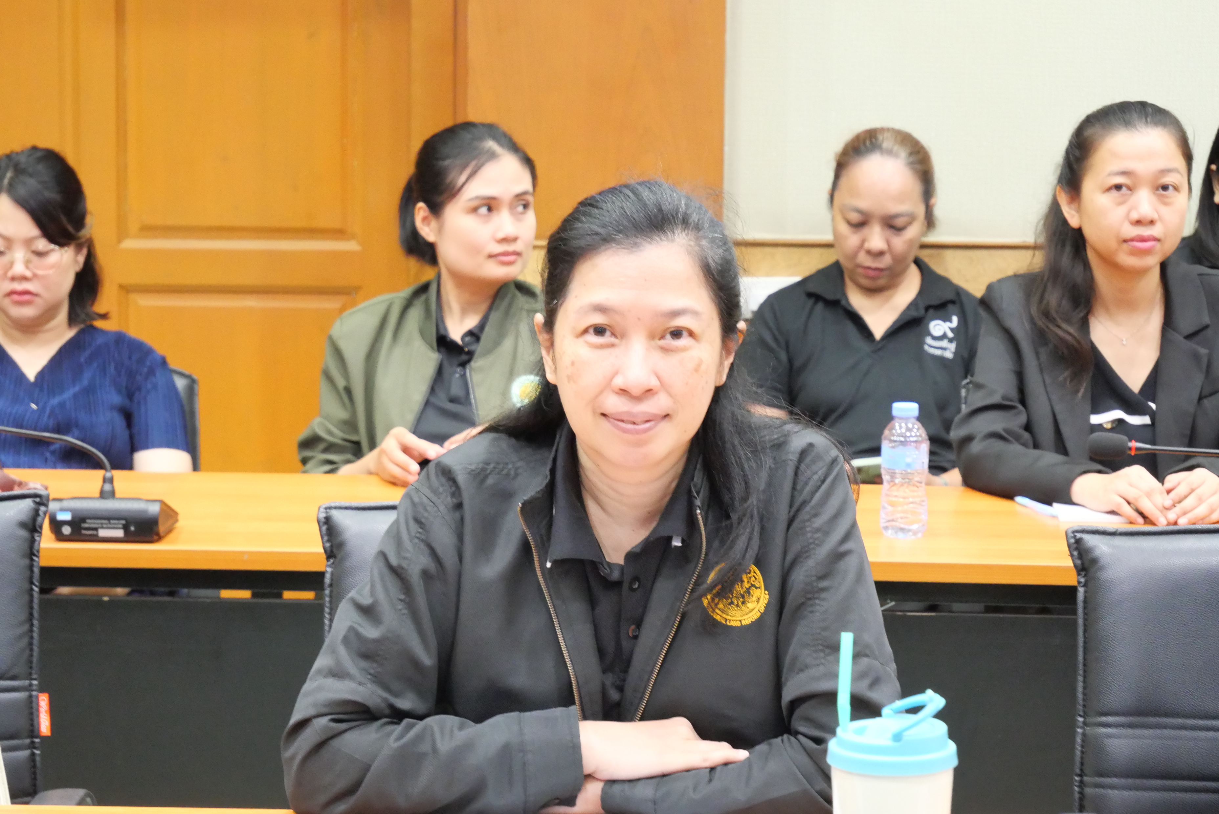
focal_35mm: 103
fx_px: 3490
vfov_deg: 13.3
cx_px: 610
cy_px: 407
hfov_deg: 19.8
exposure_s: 1/20
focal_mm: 50
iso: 3200
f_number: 5.6
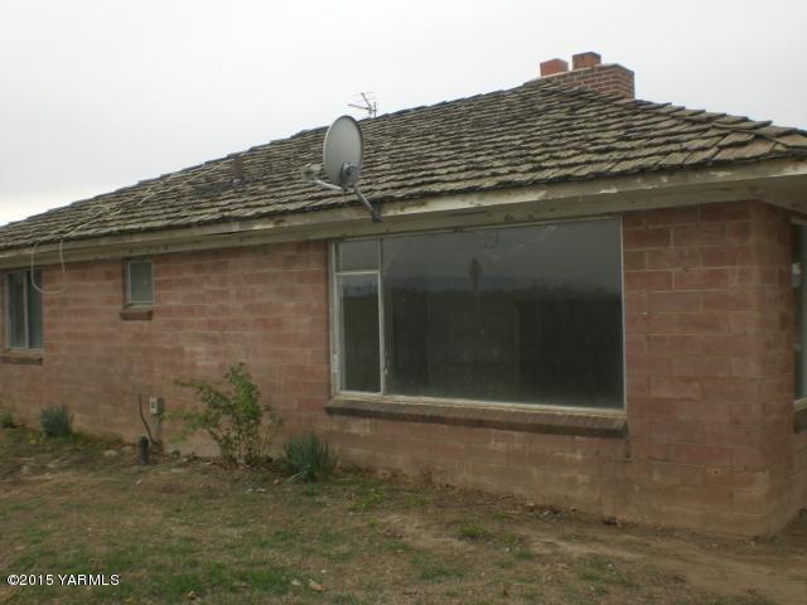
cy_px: 302
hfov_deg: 49.0
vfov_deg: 37.7
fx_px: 886
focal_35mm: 38
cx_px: 404
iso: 50
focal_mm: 6.3
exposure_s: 1/250
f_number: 4.4
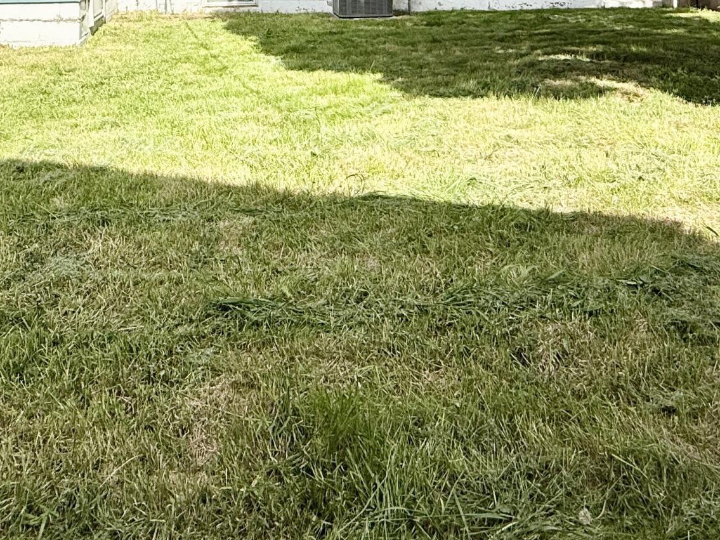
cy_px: -66
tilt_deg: -0.3
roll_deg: +0.2
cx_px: 284
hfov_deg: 49.8
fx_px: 770
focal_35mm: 37
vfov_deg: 33.3
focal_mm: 2.22
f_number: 2.2
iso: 50
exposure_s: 1/1961
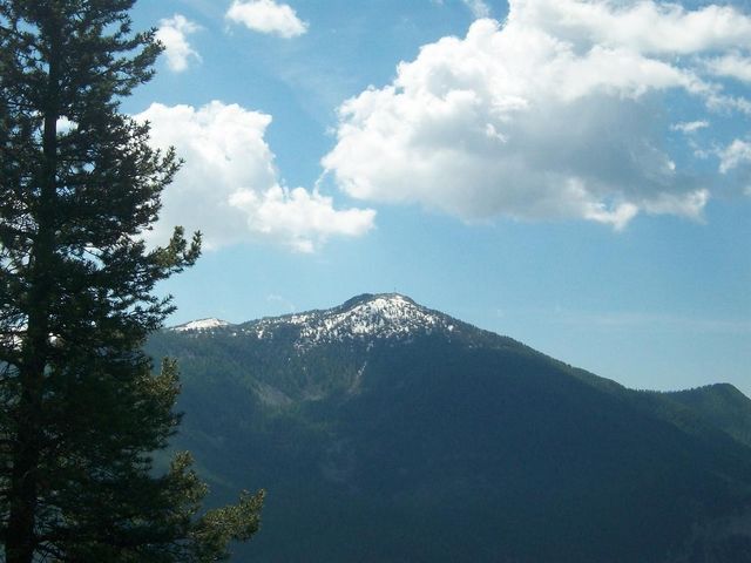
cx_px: 376
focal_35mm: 66
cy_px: 282
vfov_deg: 22.3
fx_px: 1432
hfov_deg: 29.4
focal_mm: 11
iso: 80
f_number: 7.9
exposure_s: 1/320
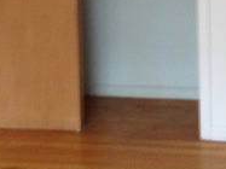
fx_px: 737
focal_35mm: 113
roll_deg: +0.7
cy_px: -54
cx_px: 204
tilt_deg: -5.9
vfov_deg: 12.7
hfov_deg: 17.2
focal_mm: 4.12
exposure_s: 1/20
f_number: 2.4
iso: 200
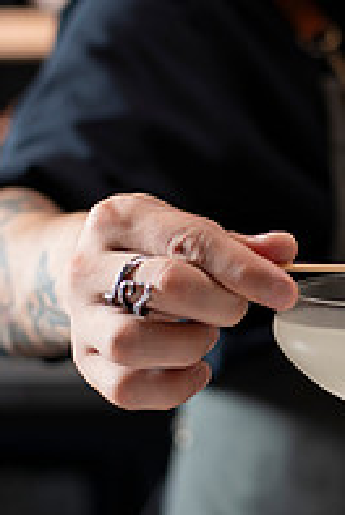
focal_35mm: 114
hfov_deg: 11.9
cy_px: 233
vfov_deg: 17.9
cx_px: 348
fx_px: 1633
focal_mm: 50
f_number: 2.8
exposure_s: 1/200
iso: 200
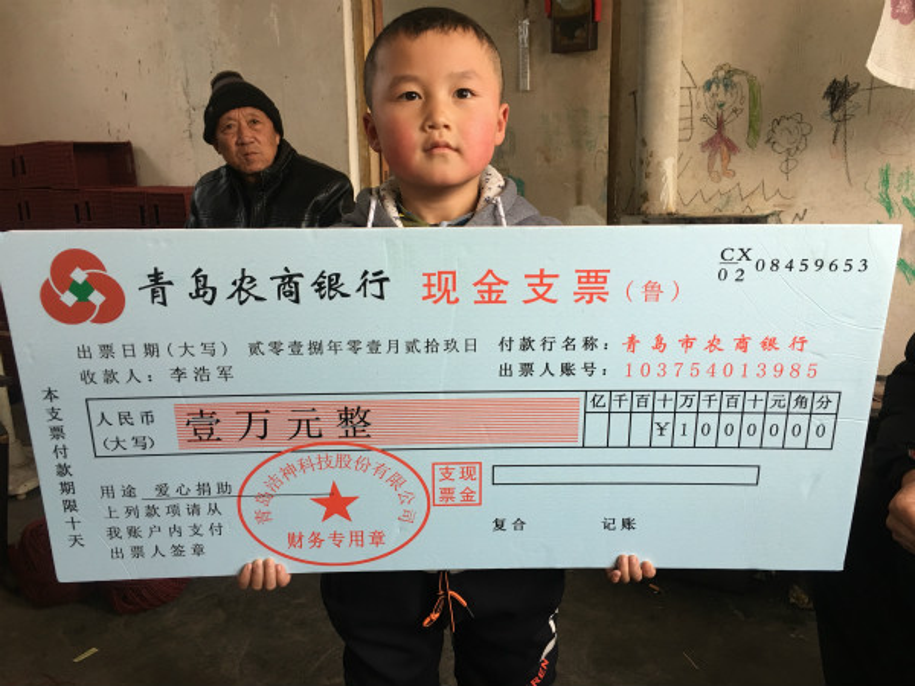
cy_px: 343
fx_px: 767
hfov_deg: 61.7
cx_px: 458
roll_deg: +1.7
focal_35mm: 29
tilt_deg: -10.9
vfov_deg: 48.2
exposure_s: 1/17
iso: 40
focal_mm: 4.15
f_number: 2.2
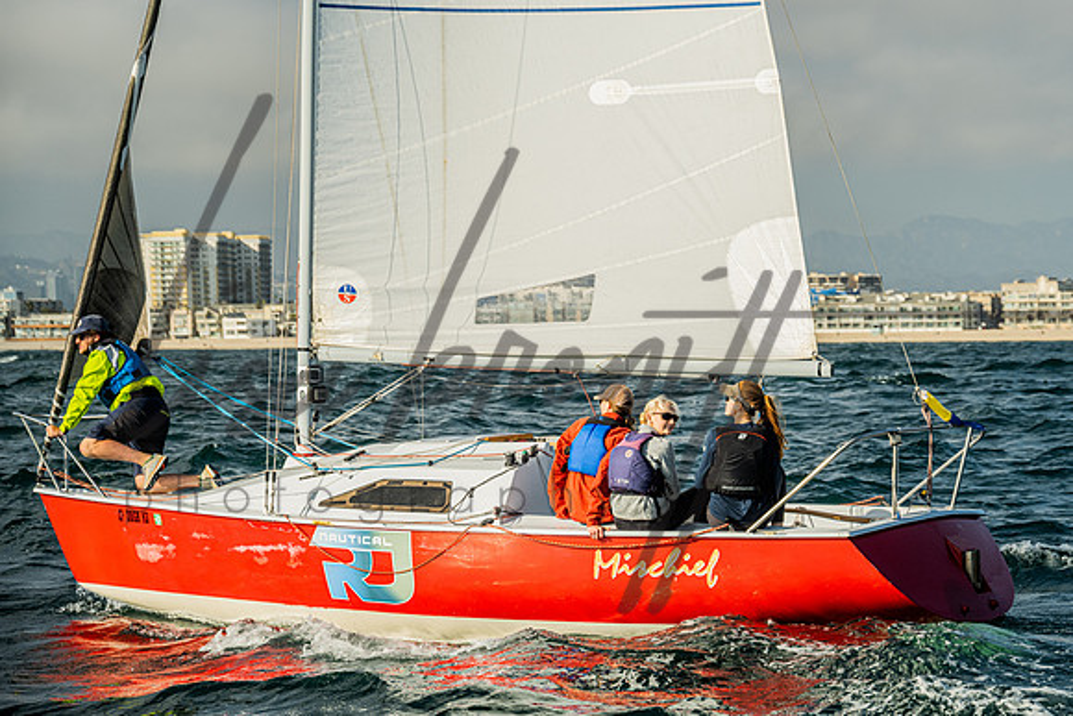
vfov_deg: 11.8
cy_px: 318
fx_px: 3477
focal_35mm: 117
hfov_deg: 17.5
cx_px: 603
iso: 250
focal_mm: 103
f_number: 6.3
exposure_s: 1/400
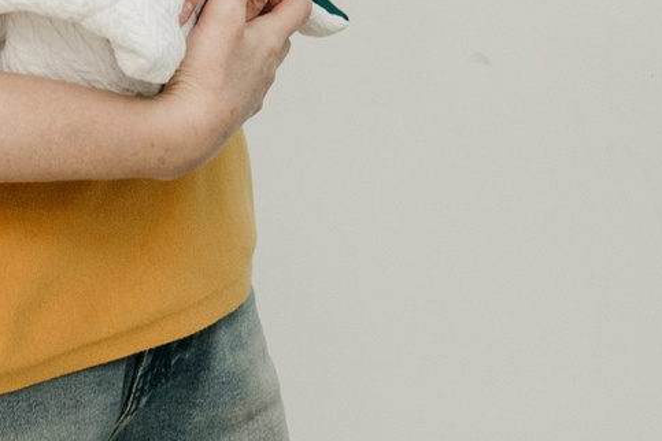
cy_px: -690
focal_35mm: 195
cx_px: -177
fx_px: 3586
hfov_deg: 10.3
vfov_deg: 6.6
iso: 400
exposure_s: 1/160
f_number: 4
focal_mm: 35
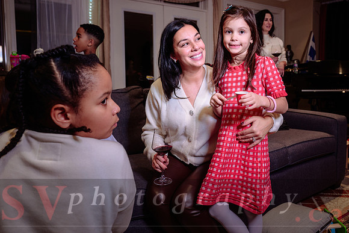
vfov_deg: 41.6
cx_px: 204
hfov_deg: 59.1
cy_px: 97
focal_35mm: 32
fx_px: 306
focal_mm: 27
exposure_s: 1/50
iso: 500
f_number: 4.5
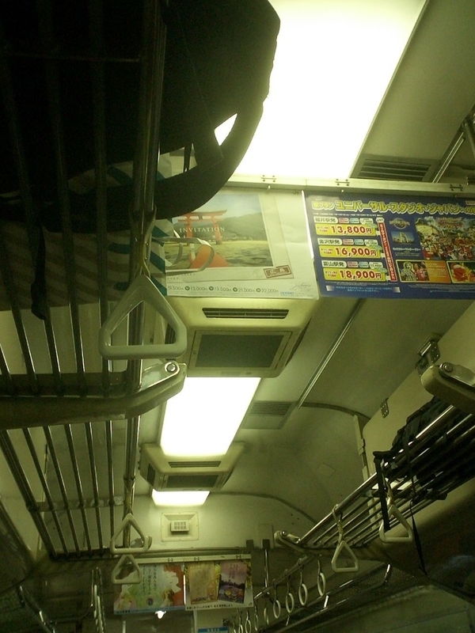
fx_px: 677
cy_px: 316
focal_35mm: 37
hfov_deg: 38.7
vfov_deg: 50.1
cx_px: 238
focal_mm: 5.6
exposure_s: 1/50
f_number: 3.5
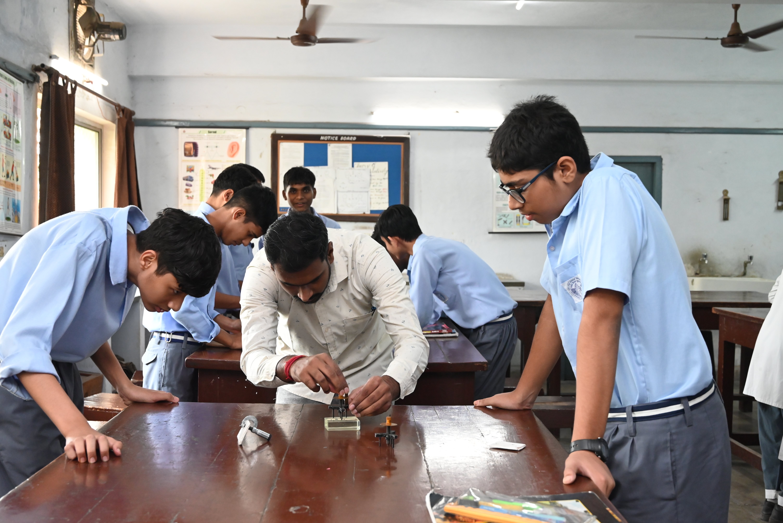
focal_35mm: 41
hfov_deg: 47.4
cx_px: 392
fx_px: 892
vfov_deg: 32.7
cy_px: 262
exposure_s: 1/160
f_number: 5.6
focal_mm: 41
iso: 4000
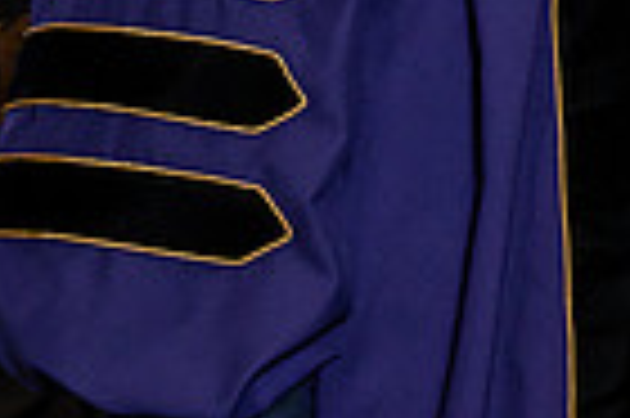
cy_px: -34
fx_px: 5069
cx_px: 680
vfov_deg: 4.7
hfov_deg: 7.1
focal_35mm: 290
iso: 1250
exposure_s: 1/200
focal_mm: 70
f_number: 5
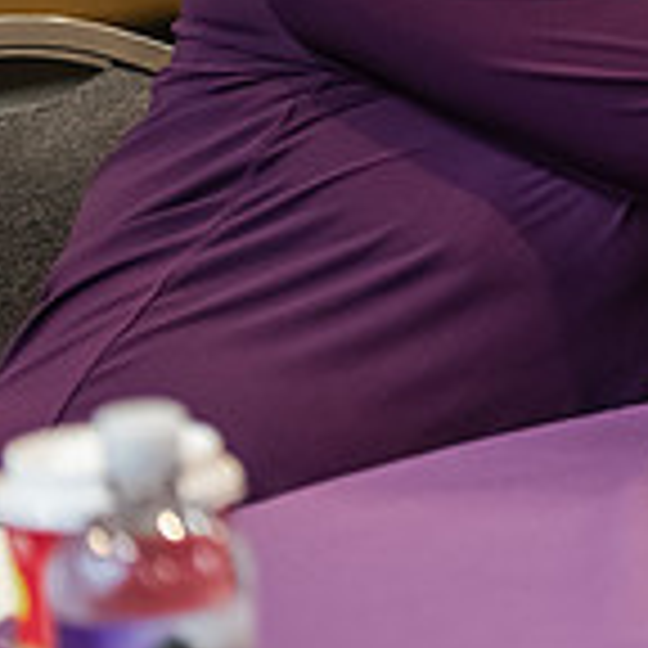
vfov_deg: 5.5
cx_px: 1224
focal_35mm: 314
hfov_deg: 5.5
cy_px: -164
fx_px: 6650
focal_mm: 92
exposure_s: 1/160
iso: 2000
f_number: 3.2
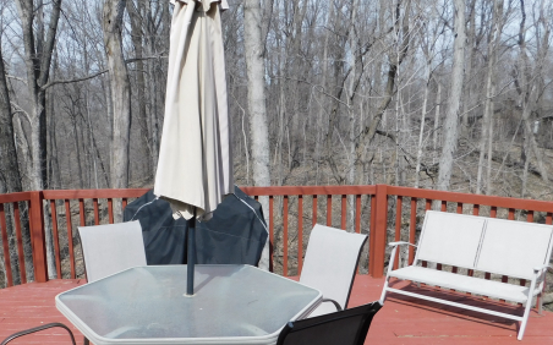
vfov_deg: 34.6
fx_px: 542
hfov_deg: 53.6
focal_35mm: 36
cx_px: 221
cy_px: 258
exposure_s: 1/1250
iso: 125
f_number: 3
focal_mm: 4
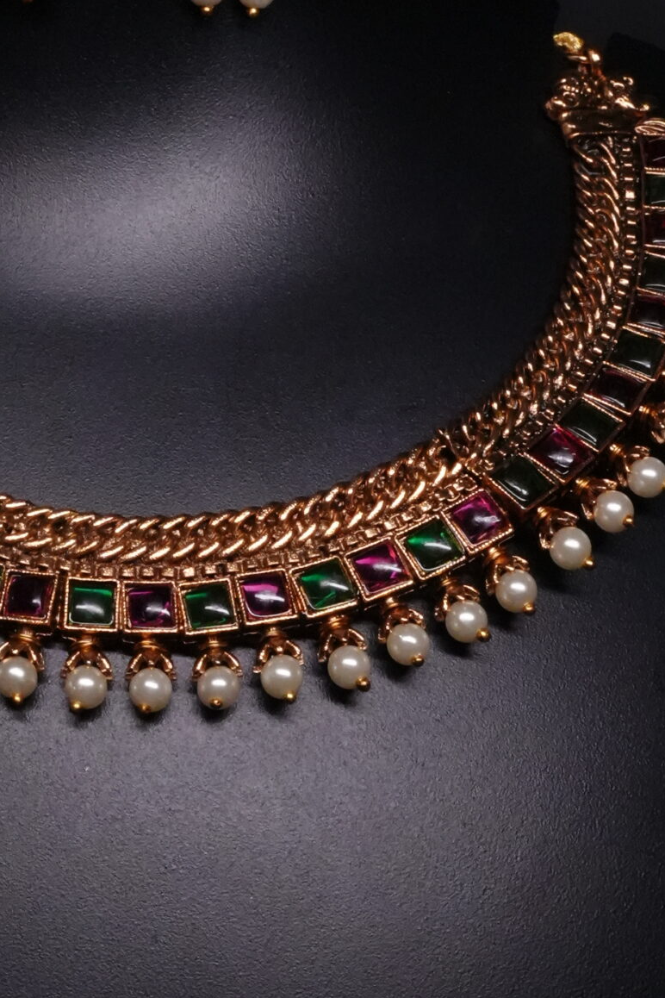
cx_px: 169
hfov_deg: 11.9
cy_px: 441
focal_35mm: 115
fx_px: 3186
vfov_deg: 17.8
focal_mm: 35
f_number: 16
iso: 8000
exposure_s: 1/125
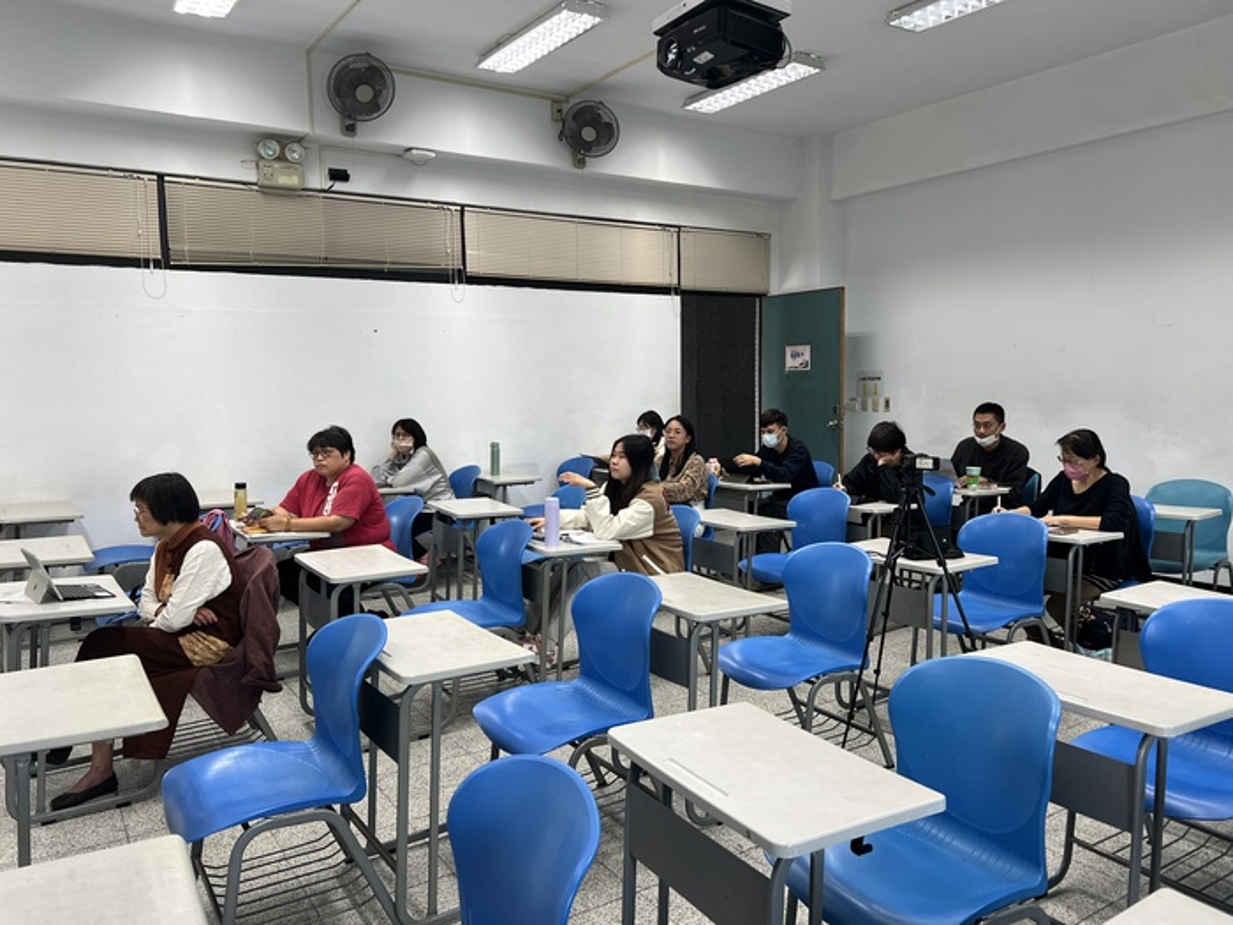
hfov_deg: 67.3
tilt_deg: -3.9
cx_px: 616
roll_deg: +1.0
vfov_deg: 53.1
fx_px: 926
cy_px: 462
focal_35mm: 26
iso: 80
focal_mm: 5.7
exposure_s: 1/120
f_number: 1.5
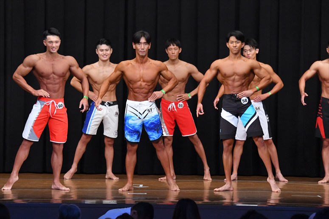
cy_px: 110
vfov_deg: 7.3
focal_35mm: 187
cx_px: 164
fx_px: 1708
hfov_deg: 11.0
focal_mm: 125
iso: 6400
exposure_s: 1/400
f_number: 5.6
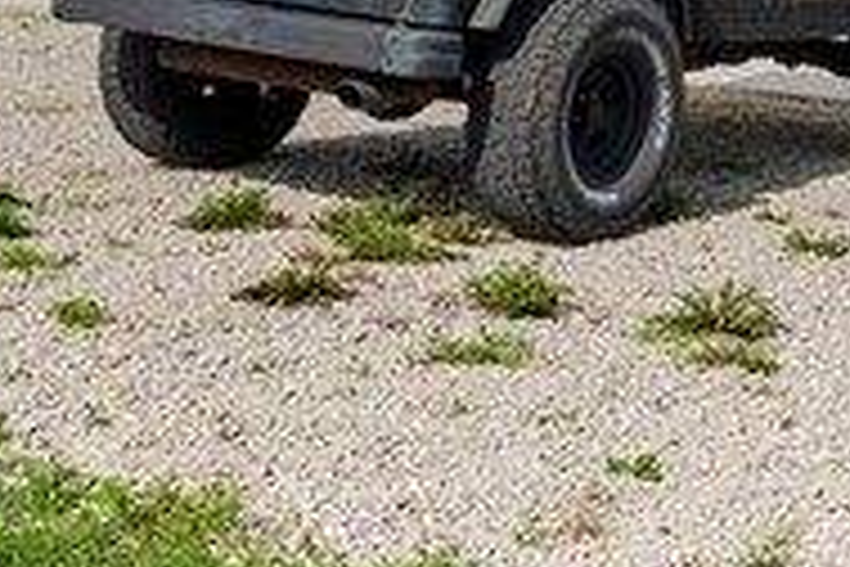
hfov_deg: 20.5
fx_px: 2240
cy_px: -72
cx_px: 933
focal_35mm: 95
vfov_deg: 14.1
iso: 400
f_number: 11
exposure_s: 1/200
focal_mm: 16.5
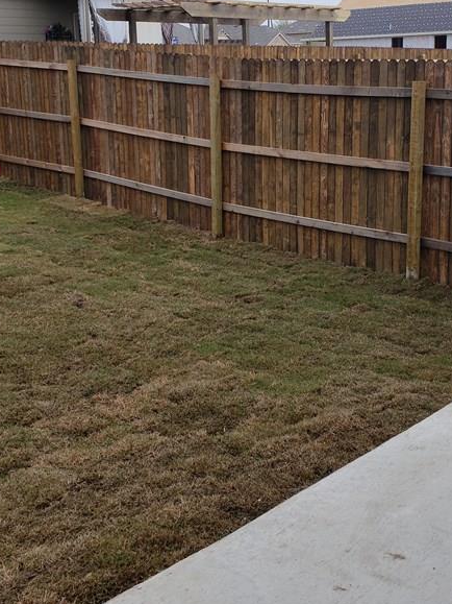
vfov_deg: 41.0
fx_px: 801
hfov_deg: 31.4
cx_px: 283
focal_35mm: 46
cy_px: 234
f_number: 2.4
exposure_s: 1/581
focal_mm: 4.3
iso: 50
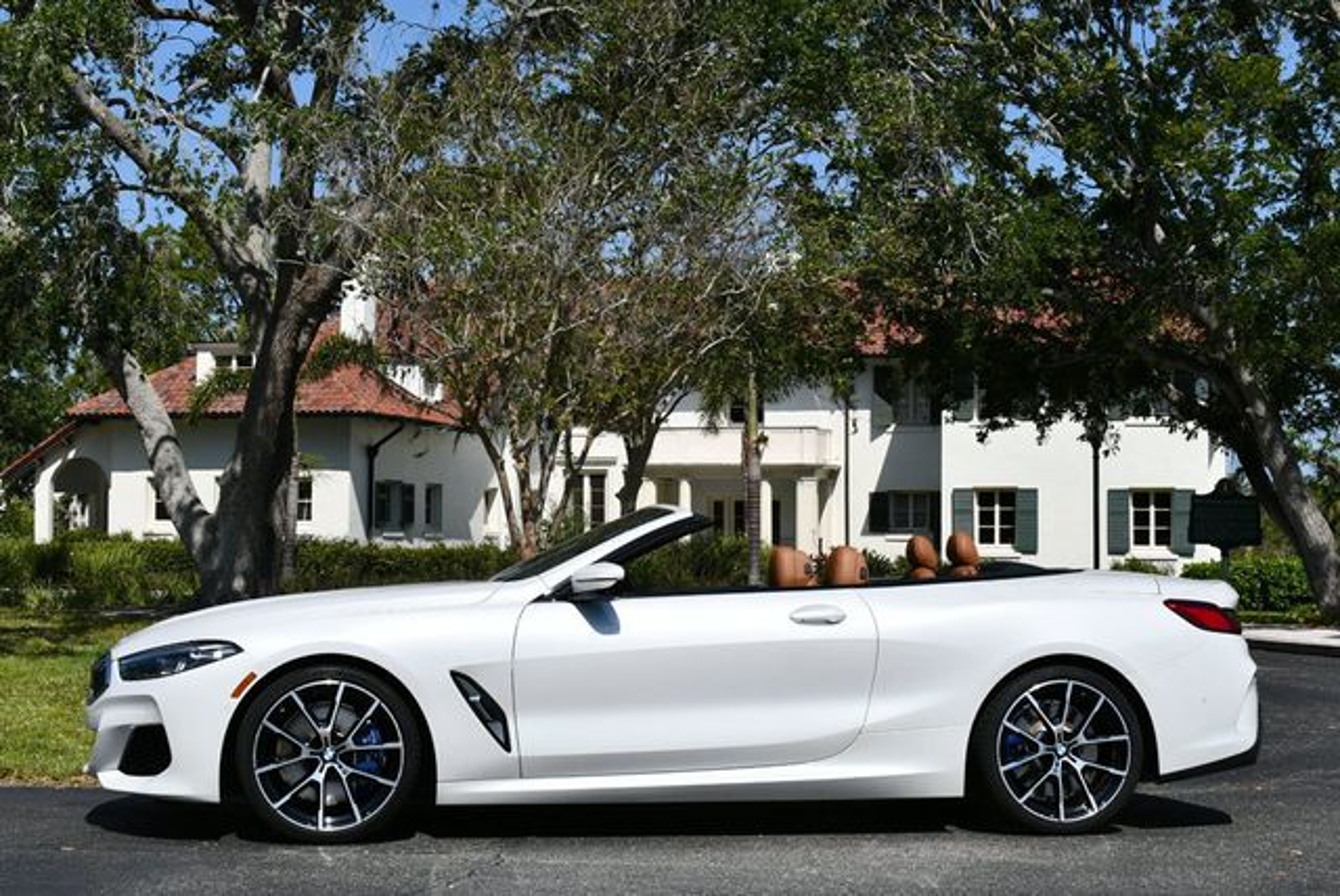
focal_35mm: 58
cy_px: 448
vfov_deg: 23.4
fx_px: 2161
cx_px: 670
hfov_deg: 34.5
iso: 100
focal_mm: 29
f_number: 10
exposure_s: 1/400
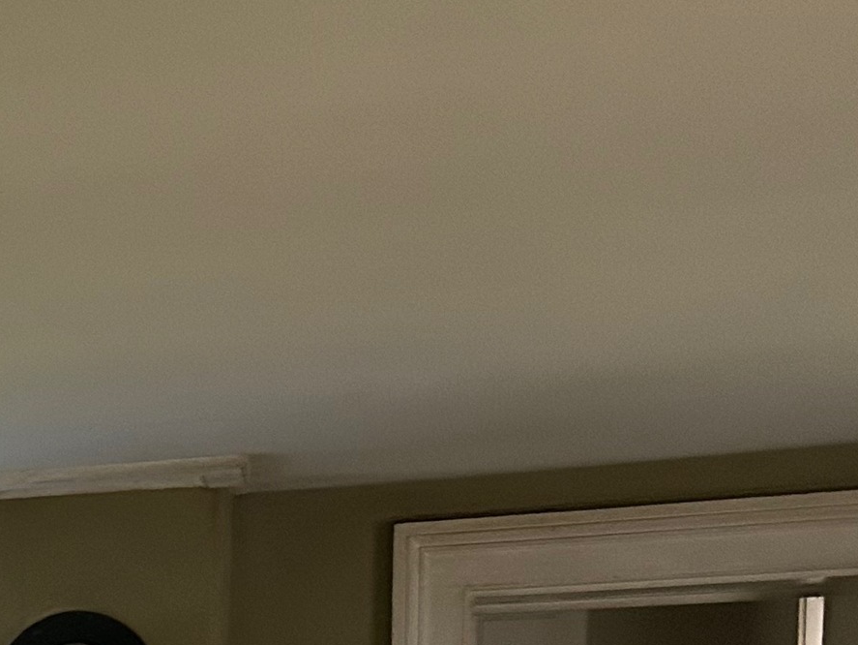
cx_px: -466
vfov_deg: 14.9
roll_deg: +1.9
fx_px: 2232
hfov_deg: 18.9
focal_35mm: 90
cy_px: 1061
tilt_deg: -6.3
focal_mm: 5.7
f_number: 1.5
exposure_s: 1/40
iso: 500
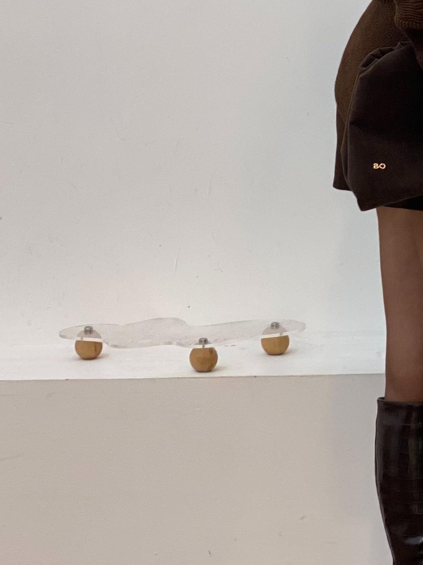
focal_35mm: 144
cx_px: 497
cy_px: 109
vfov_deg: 13.6
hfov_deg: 10.2
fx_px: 2346
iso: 80
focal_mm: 6
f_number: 2
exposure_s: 1/100
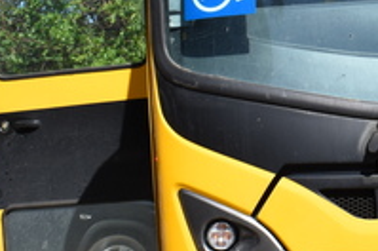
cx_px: 469
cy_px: 33
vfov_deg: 9.8
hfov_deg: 14.3
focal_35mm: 139
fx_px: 1457
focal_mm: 23
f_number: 10
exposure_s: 1/400
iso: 200
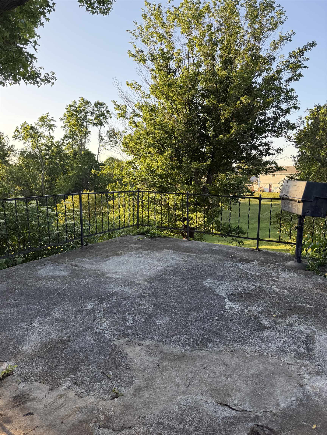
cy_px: 218
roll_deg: -0.2
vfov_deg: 71.6
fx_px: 302
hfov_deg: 56.8
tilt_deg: -8.2
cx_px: 164
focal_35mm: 24
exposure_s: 1/470
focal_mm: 6.76
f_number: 1.78
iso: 80
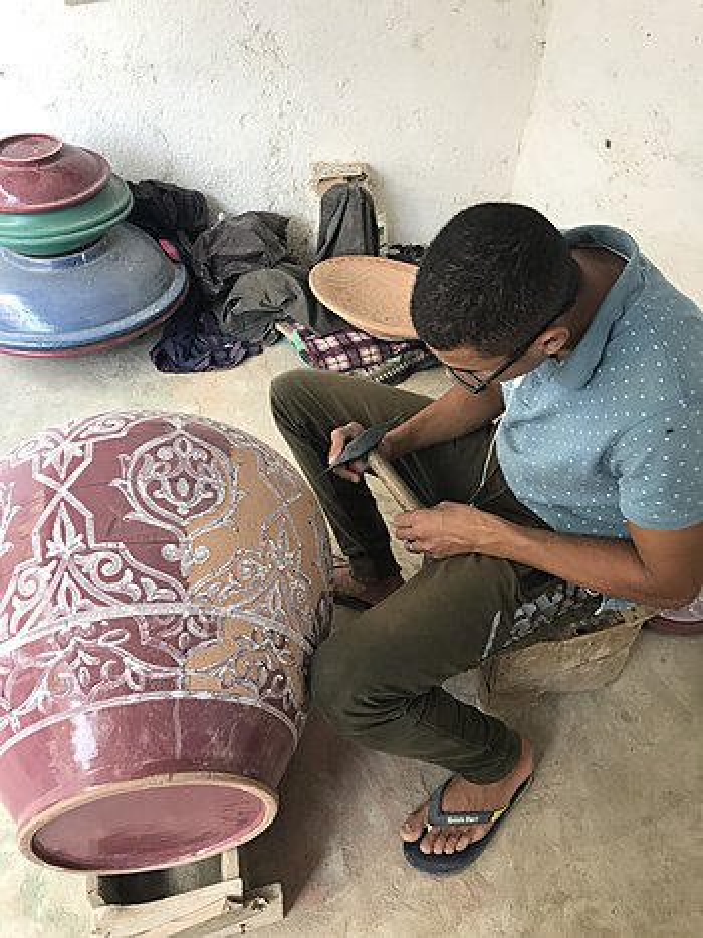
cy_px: 469
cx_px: 352
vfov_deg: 63.5
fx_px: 759
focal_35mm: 28
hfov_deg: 49.7
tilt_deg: -41.5
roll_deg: -1.9
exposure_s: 1/100
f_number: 1.8
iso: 40
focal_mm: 3.99
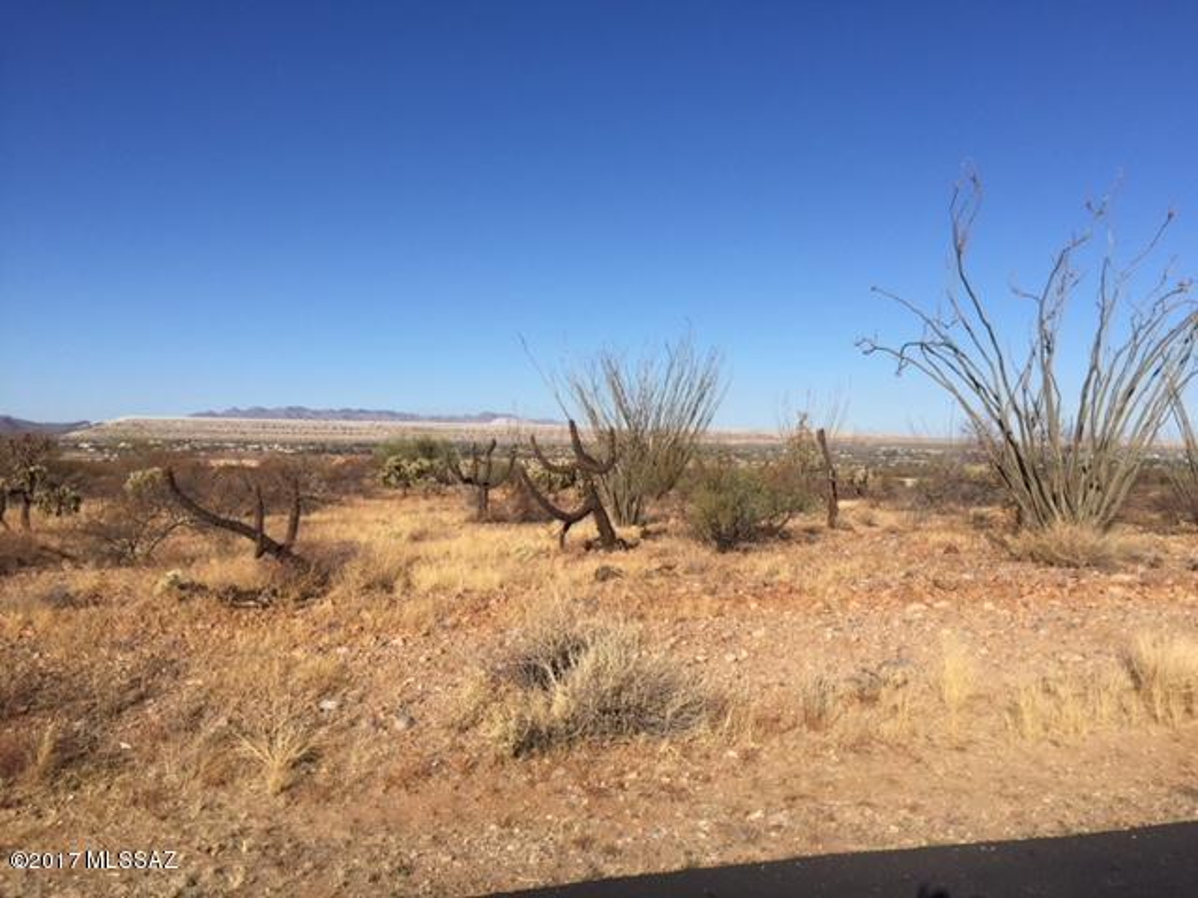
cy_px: 449
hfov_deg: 61.7
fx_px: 1004
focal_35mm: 29
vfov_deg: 48.2
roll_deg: +0.0
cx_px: 599
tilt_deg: -0.2
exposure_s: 1/3300
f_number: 2.2
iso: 32
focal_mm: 4.15
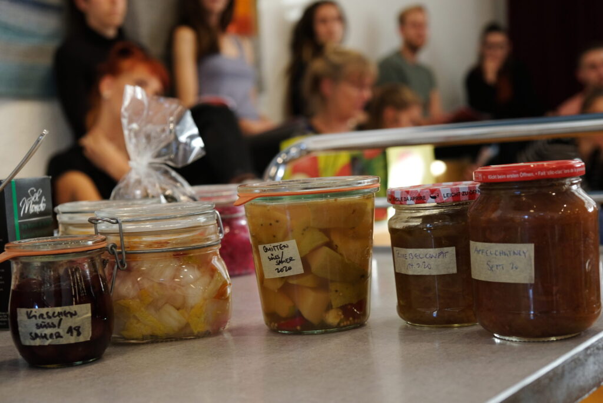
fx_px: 905
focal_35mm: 54
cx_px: 302
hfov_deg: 36.9
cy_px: 202
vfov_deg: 25.1
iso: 1250
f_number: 4
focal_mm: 35.8
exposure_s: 1/60
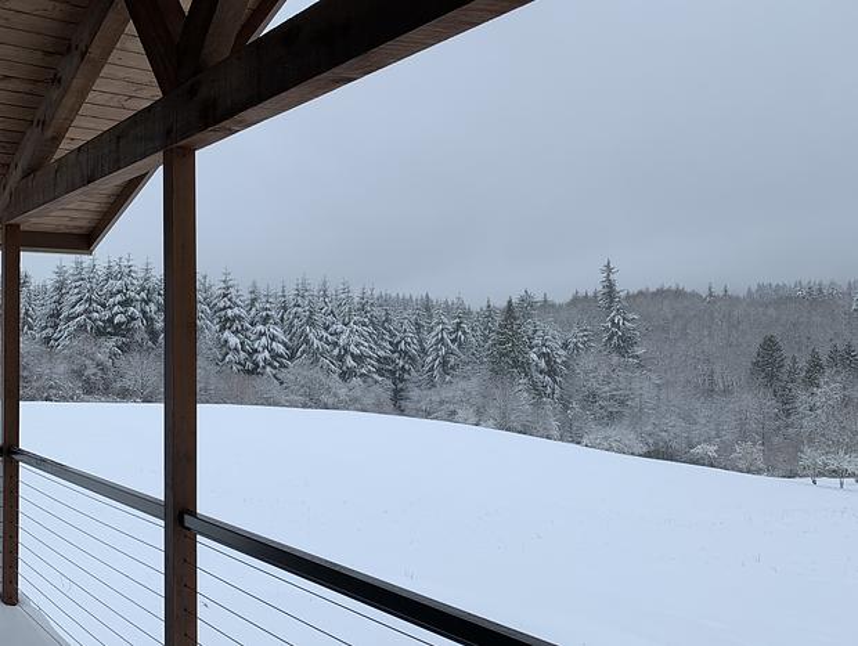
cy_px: 323
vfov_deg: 53.2
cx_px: 429
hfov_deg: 67.2
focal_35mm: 26
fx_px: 645
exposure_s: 1/2257
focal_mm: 4.25
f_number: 1.8
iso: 25
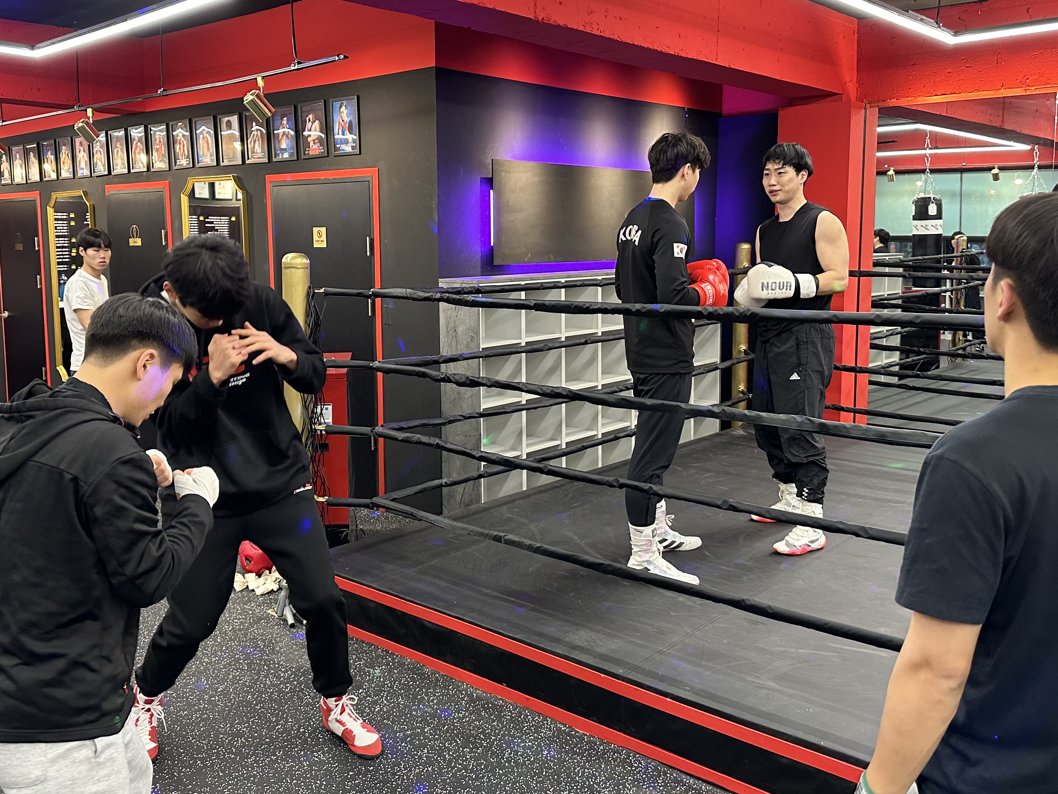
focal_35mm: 32
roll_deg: +1.6
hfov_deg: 56.8
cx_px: 501
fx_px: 978
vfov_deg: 44.0
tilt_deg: -6.1
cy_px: 339
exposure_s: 1/60
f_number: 1.78
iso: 250
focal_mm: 6.86
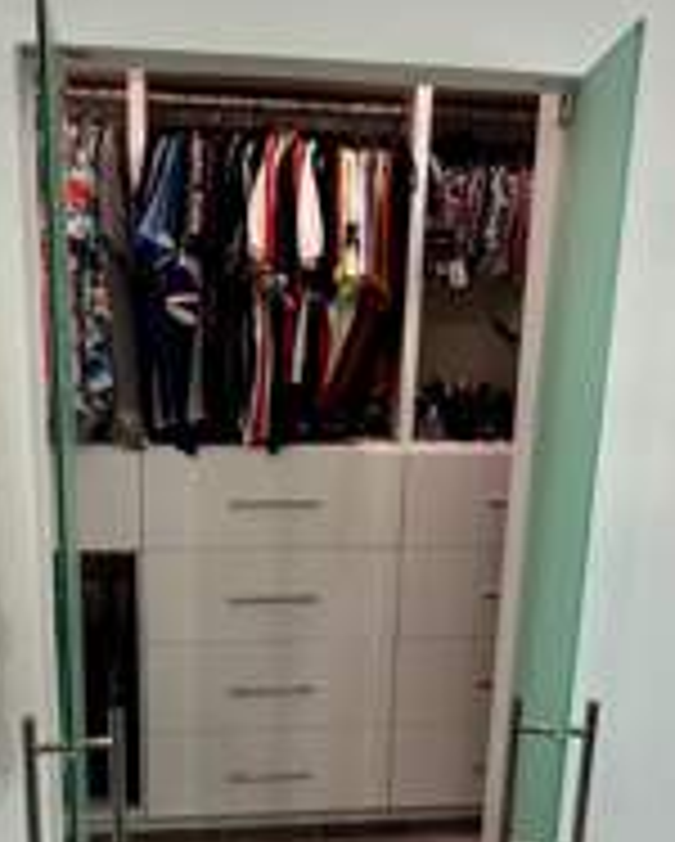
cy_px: 473
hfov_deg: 42.3
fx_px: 873
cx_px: 328
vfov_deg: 51.4
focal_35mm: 35
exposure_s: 1/120
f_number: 2.2
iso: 160
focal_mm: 2.22
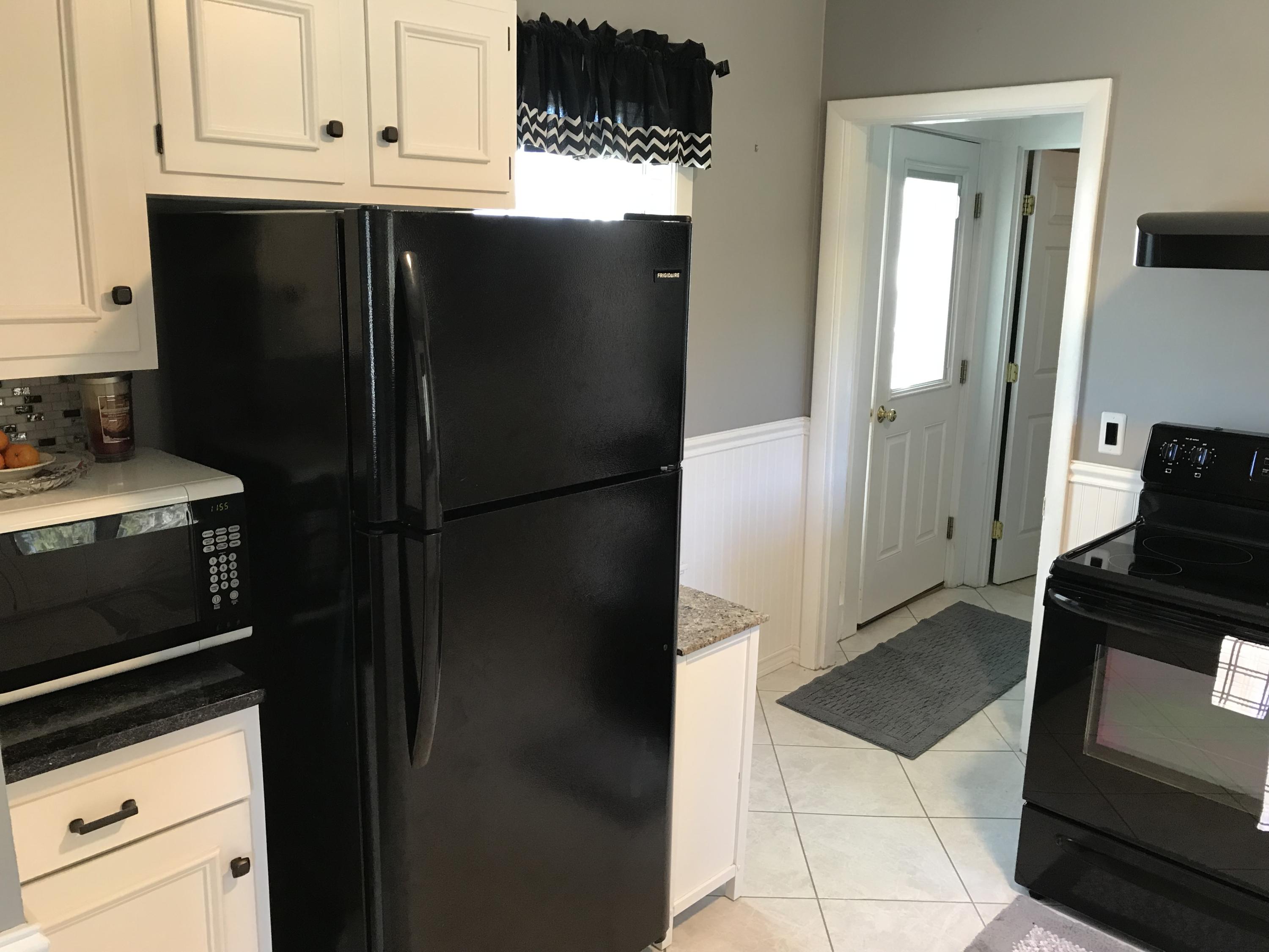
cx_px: 634
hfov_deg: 63.4
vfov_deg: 49.7
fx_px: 1026
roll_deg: -0.3
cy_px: 476
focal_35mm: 28
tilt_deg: -11.7
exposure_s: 1/15
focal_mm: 3.99
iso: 40
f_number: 1.8
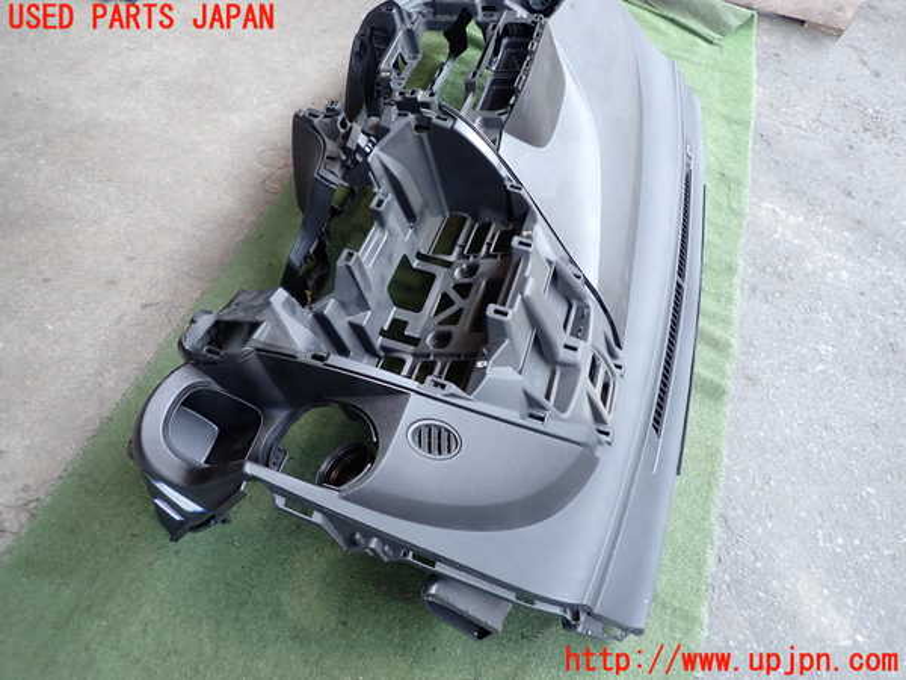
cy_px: 340
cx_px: 453
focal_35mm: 25
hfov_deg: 69.4
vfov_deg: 54.9
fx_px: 654
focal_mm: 4.5
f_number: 2
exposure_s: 1/100
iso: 200
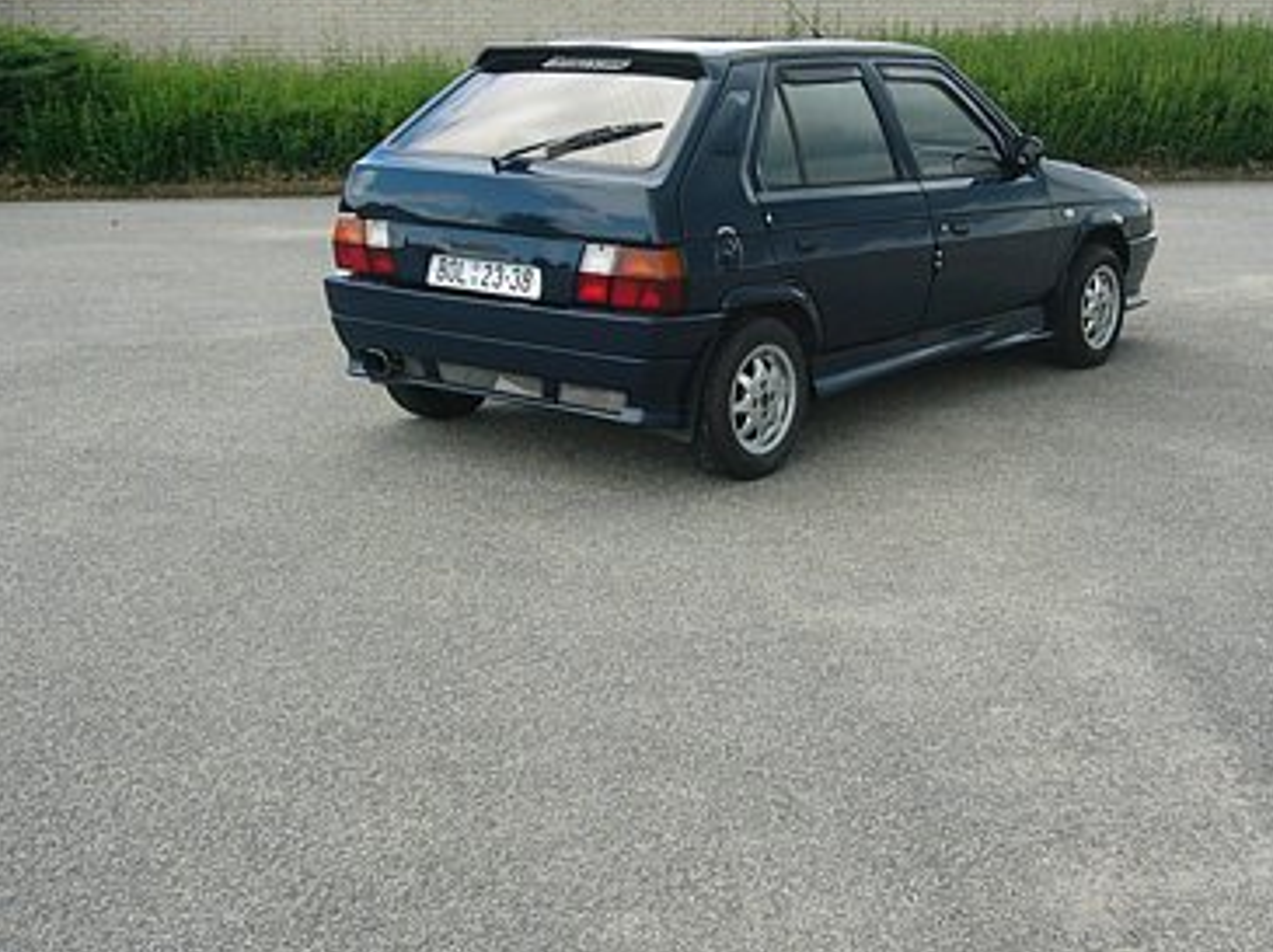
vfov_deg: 30.1
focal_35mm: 48
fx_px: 1763
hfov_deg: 39.6
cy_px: 382
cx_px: 725
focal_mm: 5.8
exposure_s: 1/80
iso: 100
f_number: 8
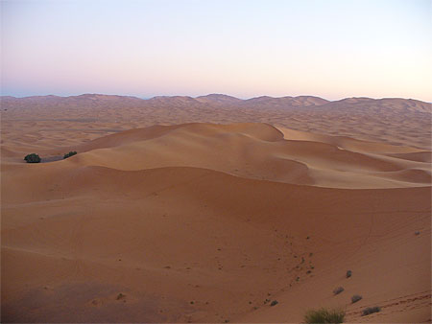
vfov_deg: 38.7
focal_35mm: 37
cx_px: 216
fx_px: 462
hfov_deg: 50.1
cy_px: 162
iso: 150
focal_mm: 6.1
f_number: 2.8
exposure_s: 1/25
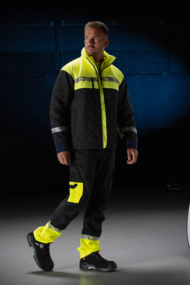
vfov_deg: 24.2
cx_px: 95
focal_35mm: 84
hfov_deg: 16.3
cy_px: 142
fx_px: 665
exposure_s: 1/100
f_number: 5
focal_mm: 84
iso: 800
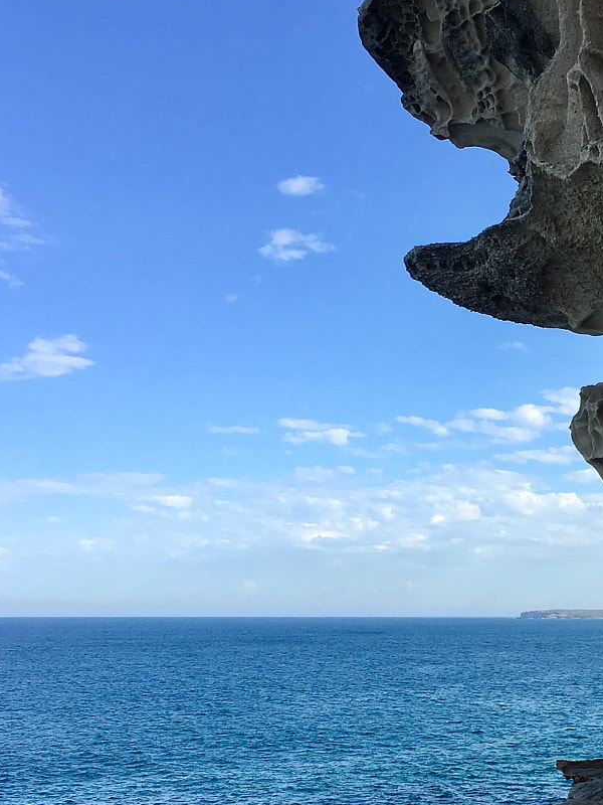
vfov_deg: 32.8
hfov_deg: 24.4
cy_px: 571
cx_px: 567
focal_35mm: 58
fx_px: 1347
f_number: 2.2
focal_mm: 4.15
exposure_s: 1/1350
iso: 25
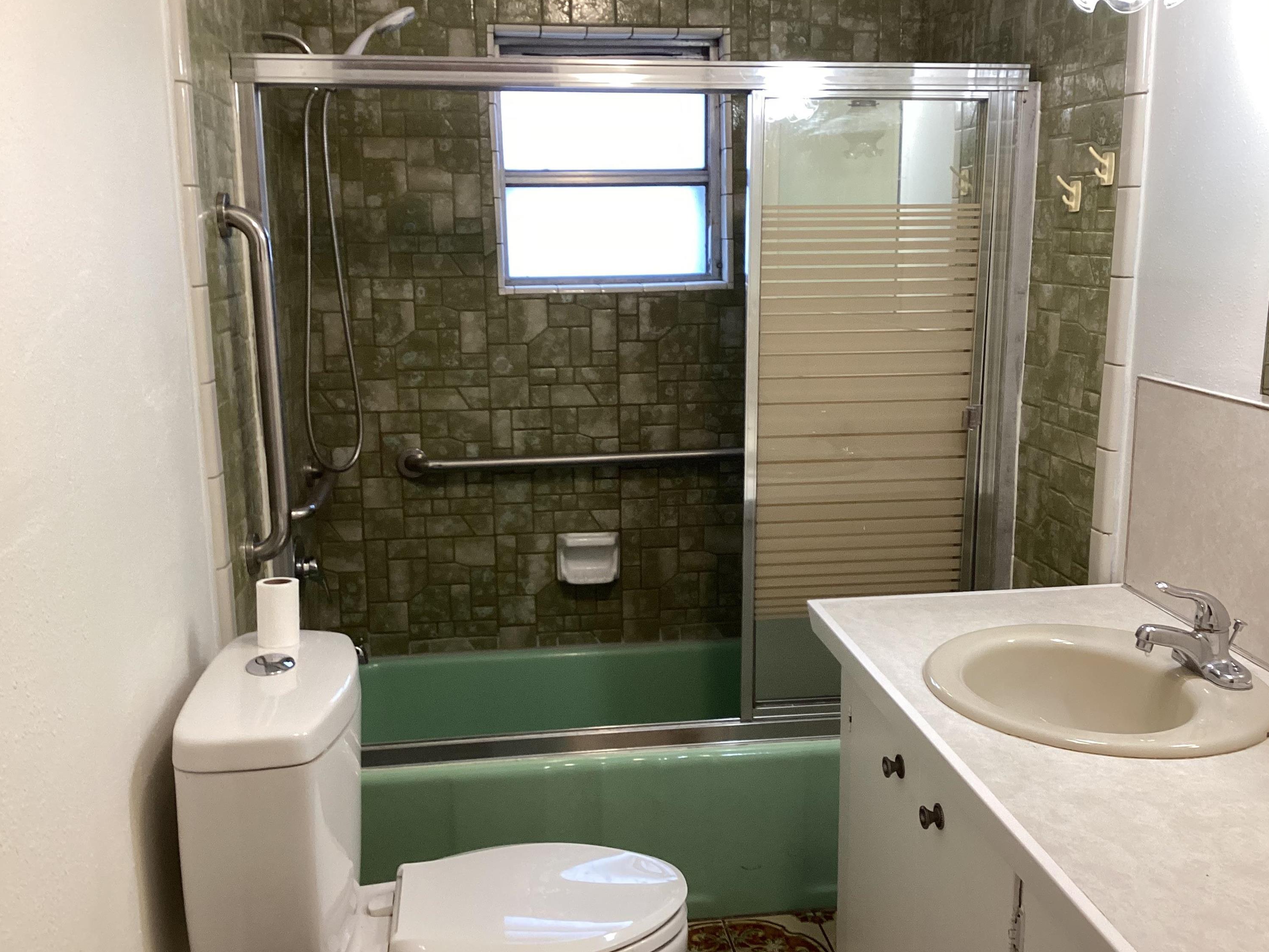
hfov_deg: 56.8
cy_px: 474
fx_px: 1173
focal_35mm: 32
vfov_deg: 44.2
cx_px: 646
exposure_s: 1/60
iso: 160
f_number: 2.4
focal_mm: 3.3
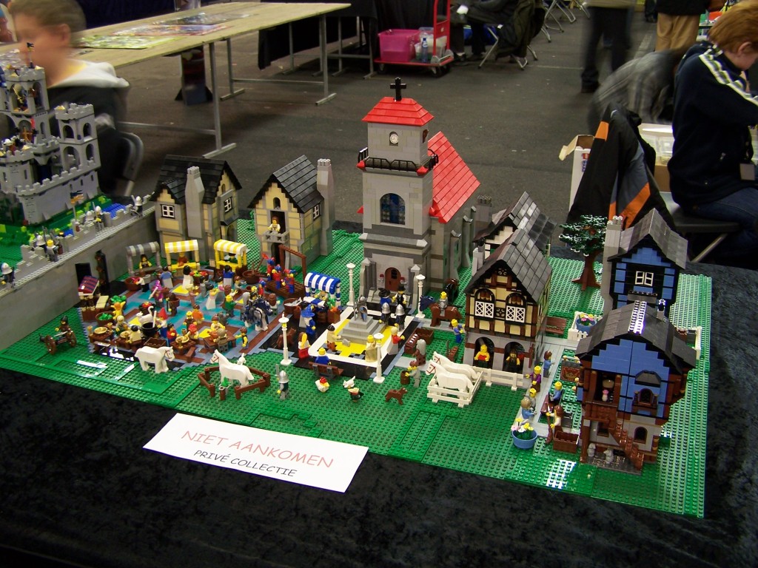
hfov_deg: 49.0
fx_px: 832
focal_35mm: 38
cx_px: 379
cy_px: 284
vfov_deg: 37.7
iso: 80
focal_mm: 6.3
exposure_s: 1/2
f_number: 2.8
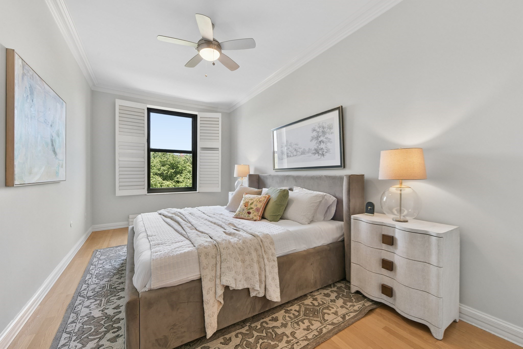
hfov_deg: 104.3
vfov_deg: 81.2
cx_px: 262
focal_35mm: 14
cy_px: 174
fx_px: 203
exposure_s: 1/20
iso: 640
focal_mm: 14
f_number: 9
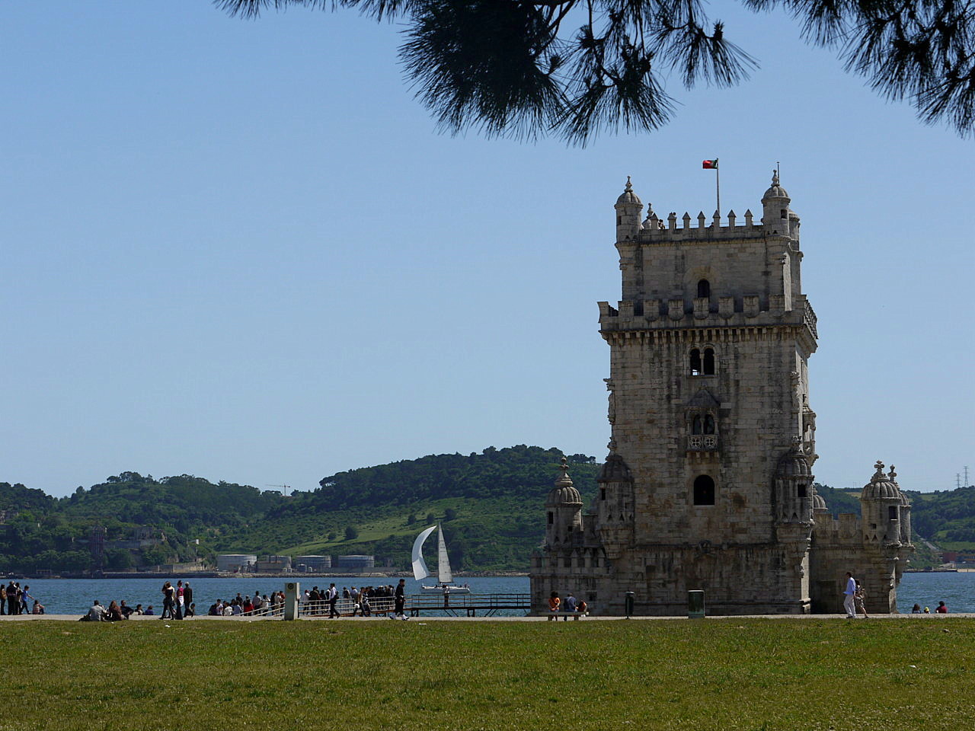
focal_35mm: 80
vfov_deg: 18.4
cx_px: 488
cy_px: 366
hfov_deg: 24.4
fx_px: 2253
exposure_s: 1/320
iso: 100
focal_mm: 40
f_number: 9
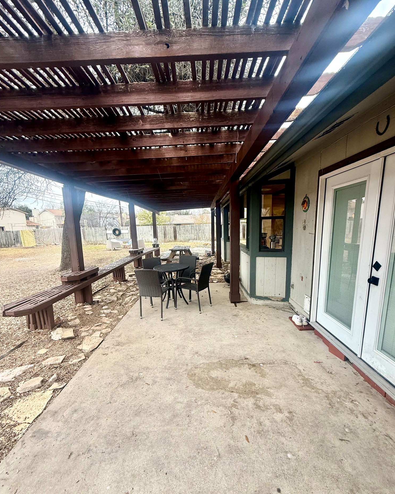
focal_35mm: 15
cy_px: 266
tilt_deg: -9.9
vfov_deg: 96.6
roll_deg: +1.7
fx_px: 219
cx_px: 200
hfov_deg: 84.0
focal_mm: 2.22
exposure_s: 1/99
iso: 80
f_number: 2.2
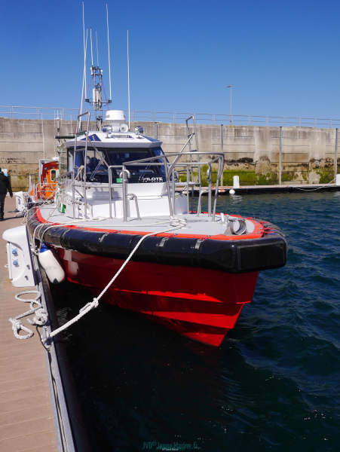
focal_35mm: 30
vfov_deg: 59.9
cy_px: 226
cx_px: 170
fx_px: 392
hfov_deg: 46.9
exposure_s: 1/640
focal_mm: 15
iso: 160
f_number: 8
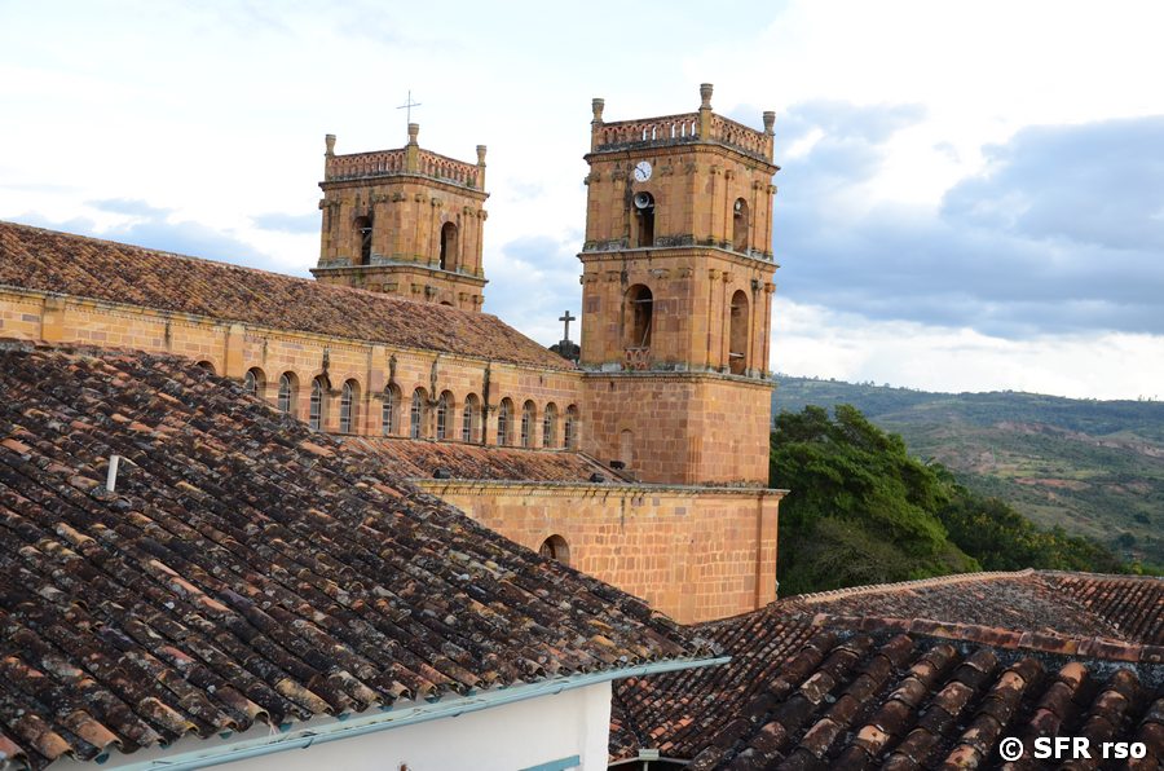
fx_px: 1549
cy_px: 386
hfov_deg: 41.2
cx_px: 582
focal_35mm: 48
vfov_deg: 27.9
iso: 400
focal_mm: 32
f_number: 6.3
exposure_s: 1/160
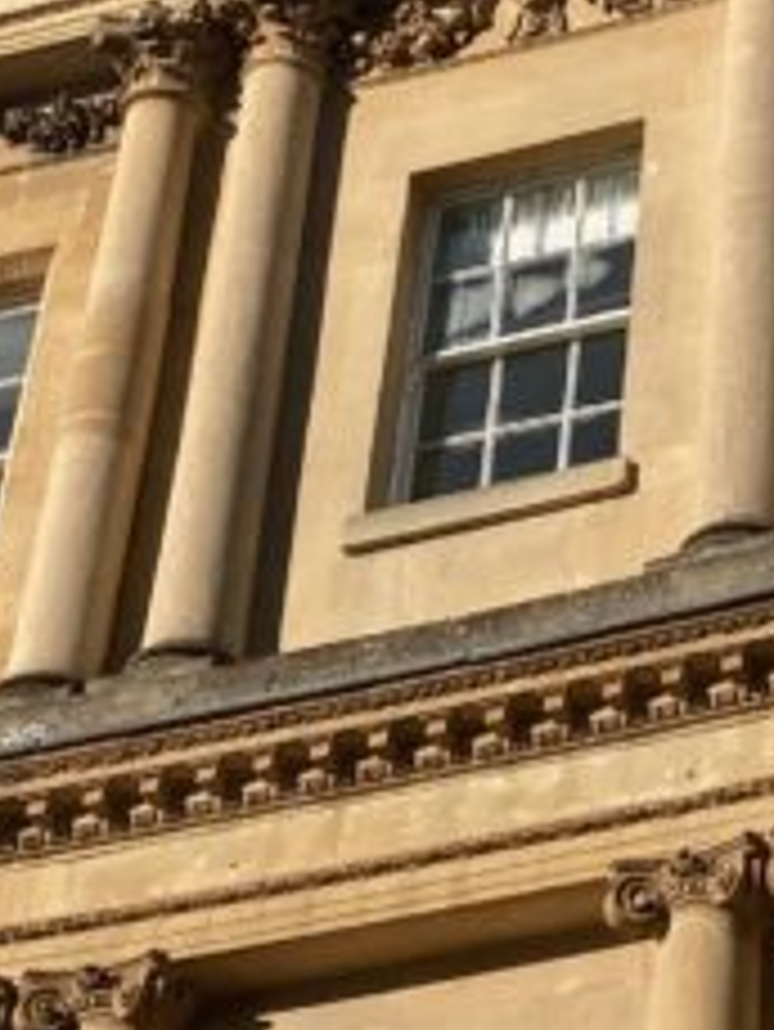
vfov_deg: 15.7
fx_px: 3723
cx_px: 950
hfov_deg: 11.6
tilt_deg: +41.1
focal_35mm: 125
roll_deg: -1.5
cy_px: 283
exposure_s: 1/2315
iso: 20
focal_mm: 3.99
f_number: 1.8
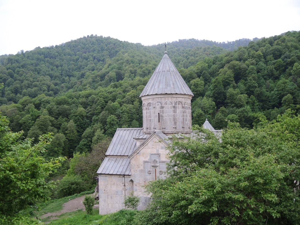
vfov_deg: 49.8
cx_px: 150
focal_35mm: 28
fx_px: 243
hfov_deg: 63.4
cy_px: 112
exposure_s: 1/20
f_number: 2
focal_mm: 6
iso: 400
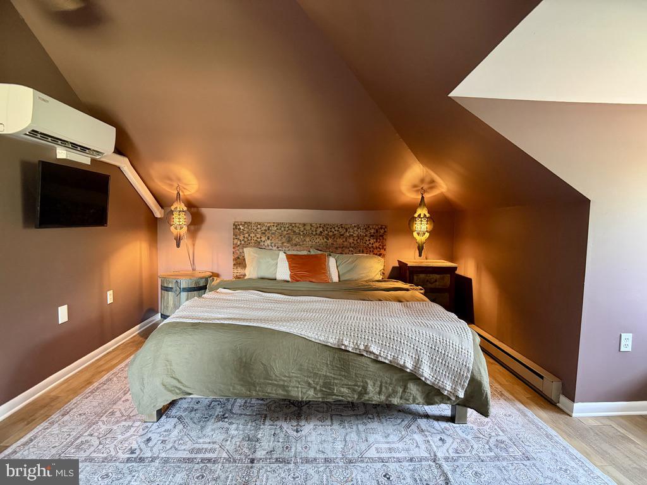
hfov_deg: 71.6
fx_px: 449
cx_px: 324
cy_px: 242
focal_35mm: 24
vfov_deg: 56.8
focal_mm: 6.76
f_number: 1.78
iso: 640
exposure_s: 1/40
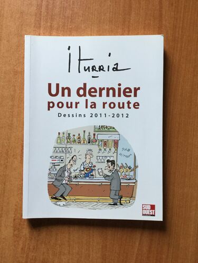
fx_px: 236
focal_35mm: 31
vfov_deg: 58.4
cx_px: 99
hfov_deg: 45.4
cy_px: 132
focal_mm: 3.3
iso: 50
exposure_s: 1/33
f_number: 2.4
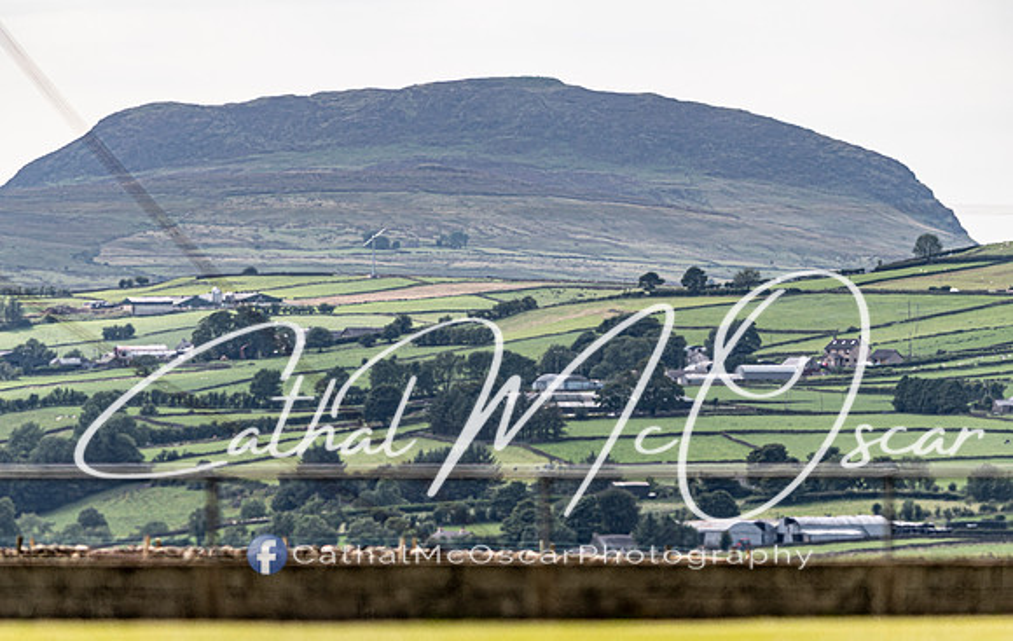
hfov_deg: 4.4
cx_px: 517
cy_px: 310
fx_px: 13311
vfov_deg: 2.8
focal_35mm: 480
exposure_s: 1/1600
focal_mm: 300
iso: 100
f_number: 2.8
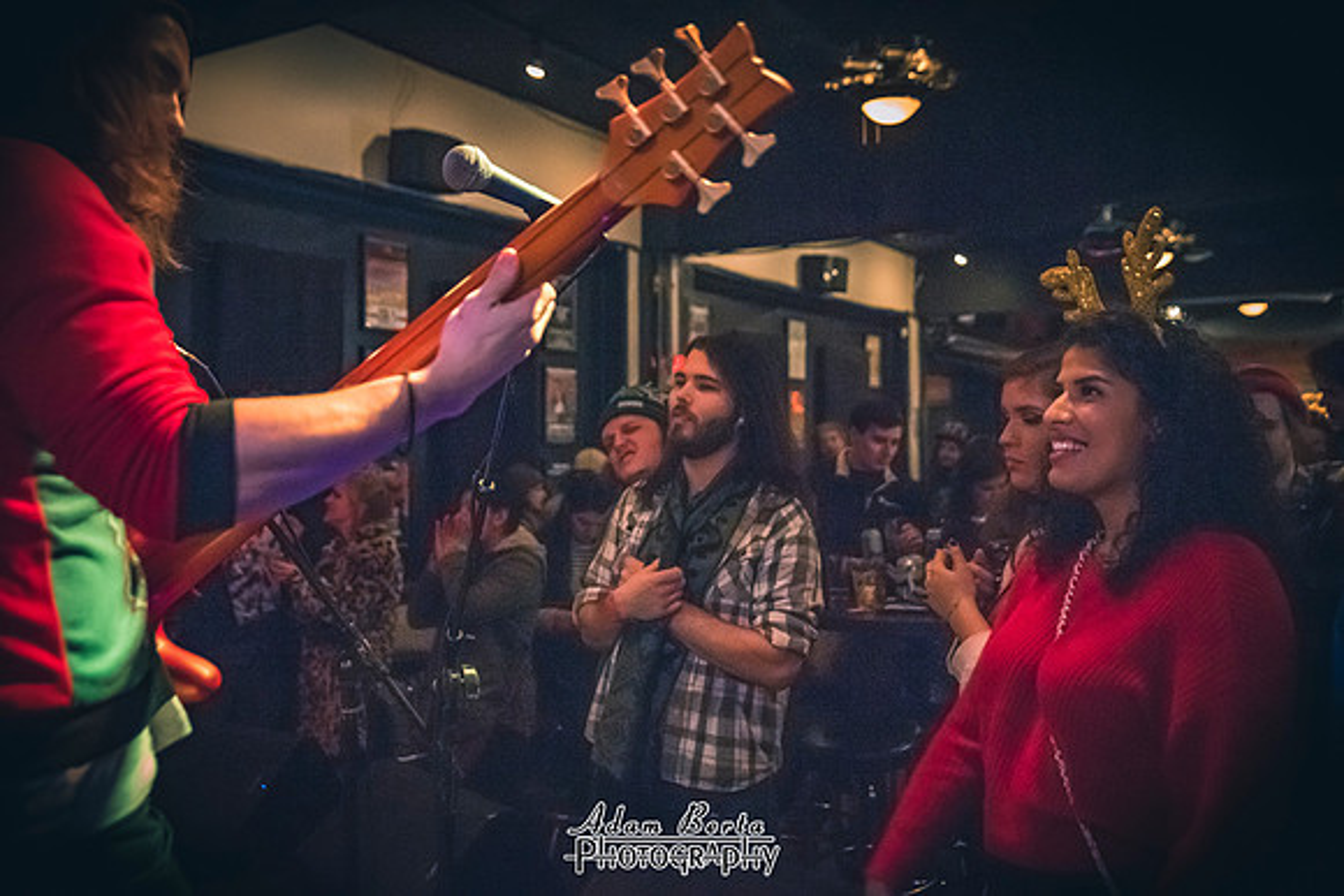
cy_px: 448
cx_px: 672
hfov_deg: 36.2
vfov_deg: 24.6
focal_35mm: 55
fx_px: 2054
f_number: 2.8
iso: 12800
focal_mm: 55
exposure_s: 1/125
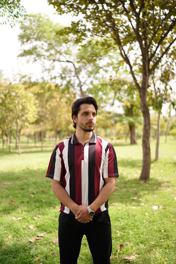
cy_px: 132
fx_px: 257
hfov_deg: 37.9
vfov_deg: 54.4
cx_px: 88
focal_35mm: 35
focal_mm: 35
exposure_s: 1/1600
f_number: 1.4
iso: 100
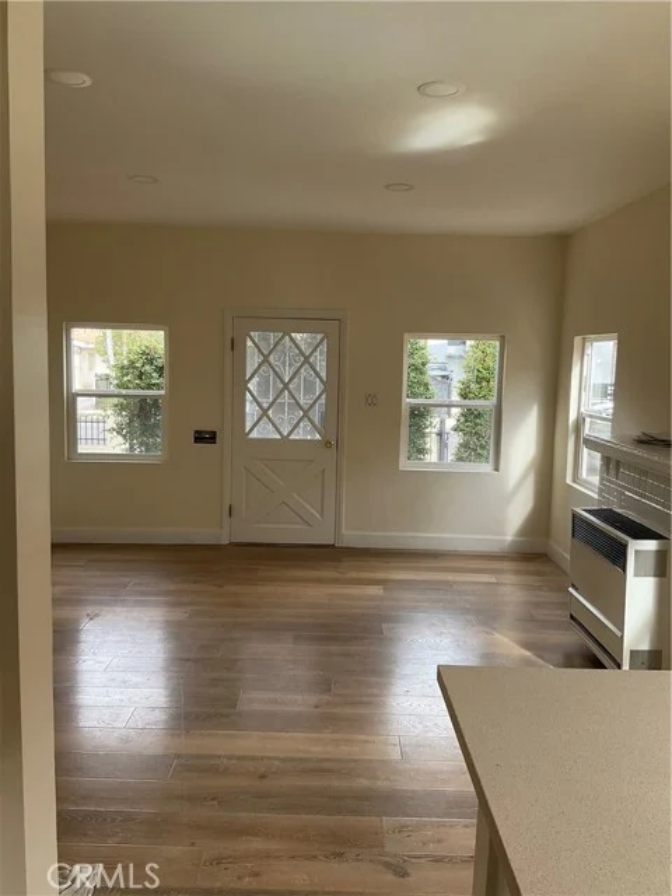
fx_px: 751
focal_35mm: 29
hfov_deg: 48.2
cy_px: 448
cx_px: 336
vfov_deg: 61.7
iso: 32
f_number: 1.8
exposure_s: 1/122
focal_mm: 3
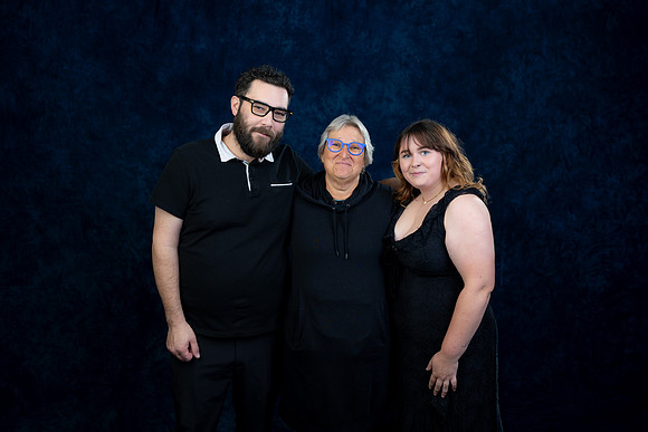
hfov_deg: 60.3
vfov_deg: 42.3
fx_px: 558
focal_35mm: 31
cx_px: 324
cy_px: 216
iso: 200
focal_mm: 31
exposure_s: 1/200
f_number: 4.5
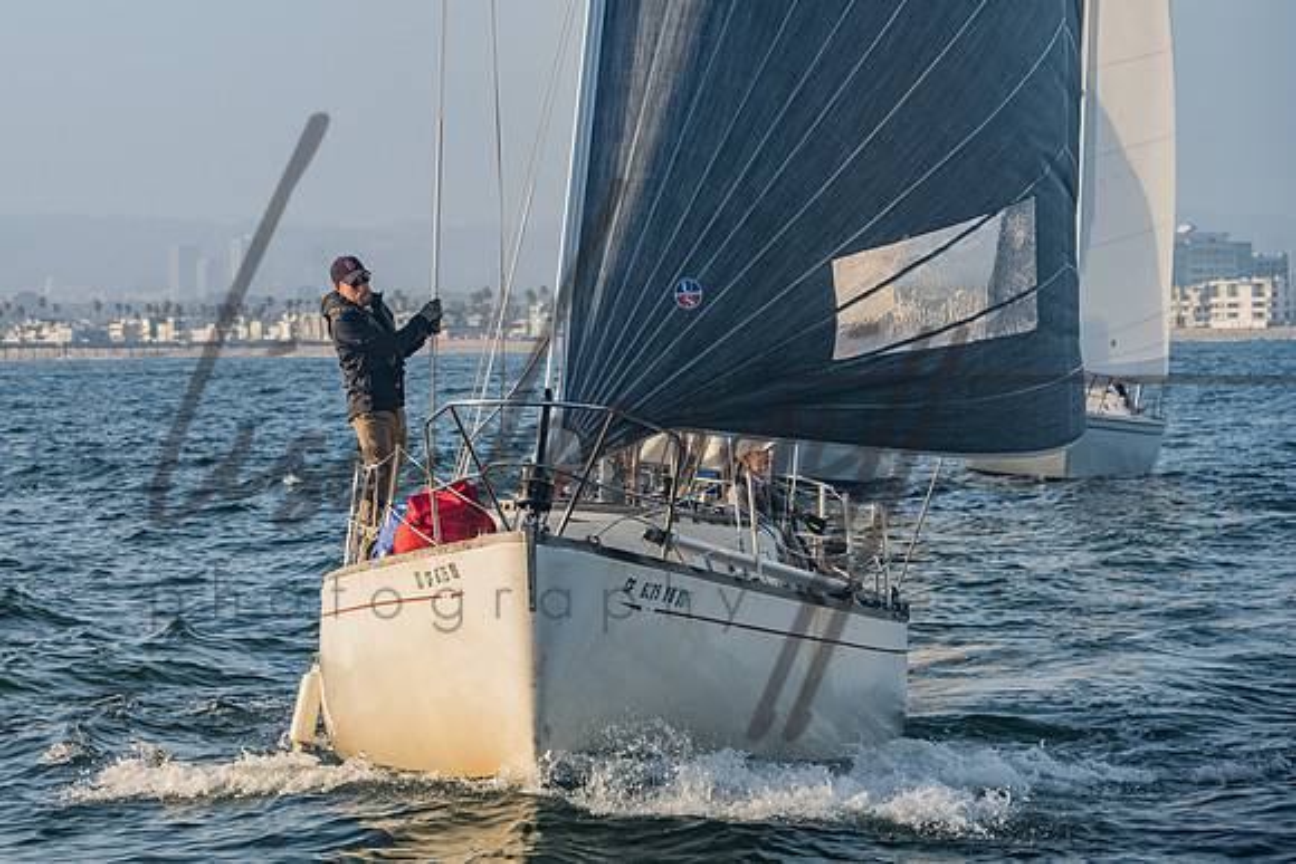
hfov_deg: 13.2
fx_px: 5580
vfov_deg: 8.9
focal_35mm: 155
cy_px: 249
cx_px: 341
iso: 400
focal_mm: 105
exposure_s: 1/800
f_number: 6.3
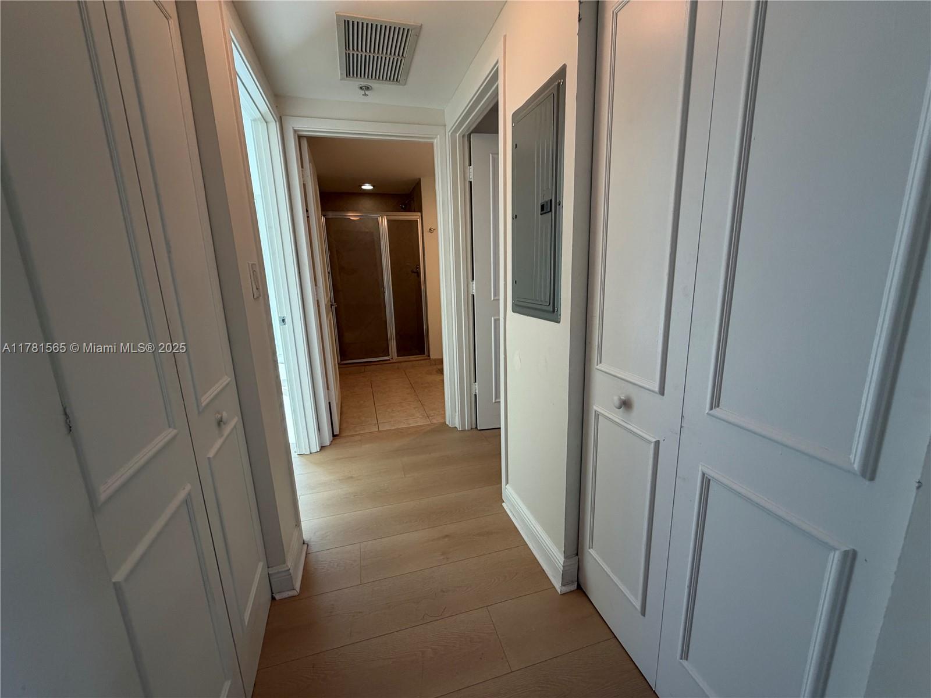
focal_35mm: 14
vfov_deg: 85.7
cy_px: 349
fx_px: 377
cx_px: 466
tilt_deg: -12.2
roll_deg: +2.4
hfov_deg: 102.1
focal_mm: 2.22
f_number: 2.2
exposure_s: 1/120
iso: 160
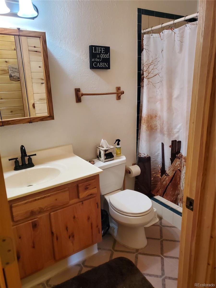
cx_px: 108
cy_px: 144
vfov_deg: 67.3
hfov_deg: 53.1
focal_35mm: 26
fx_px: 216
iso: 250
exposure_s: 1/60
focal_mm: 4.3
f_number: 1.5
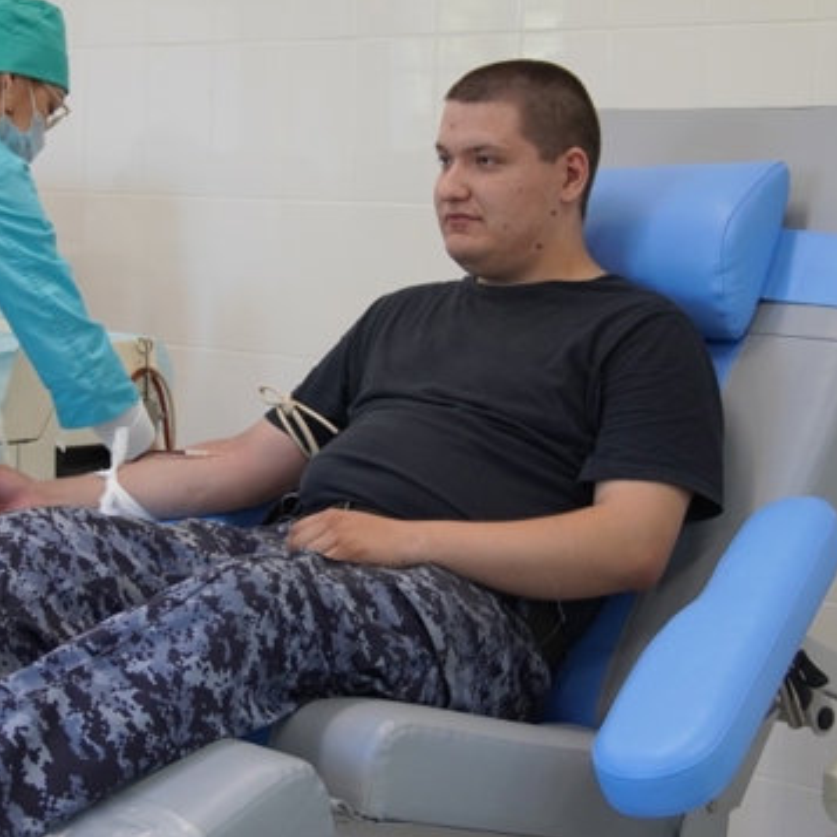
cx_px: 278
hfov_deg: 19.0
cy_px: 394
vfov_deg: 19.1
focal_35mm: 91
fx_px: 2489
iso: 1000
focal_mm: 34
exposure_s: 1/160
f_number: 4.5
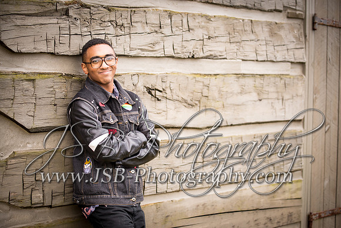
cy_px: 114
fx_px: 758
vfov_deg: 17.1
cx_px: 170
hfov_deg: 25.4
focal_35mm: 80
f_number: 2.8
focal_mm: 80
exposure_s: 1/60
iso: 200
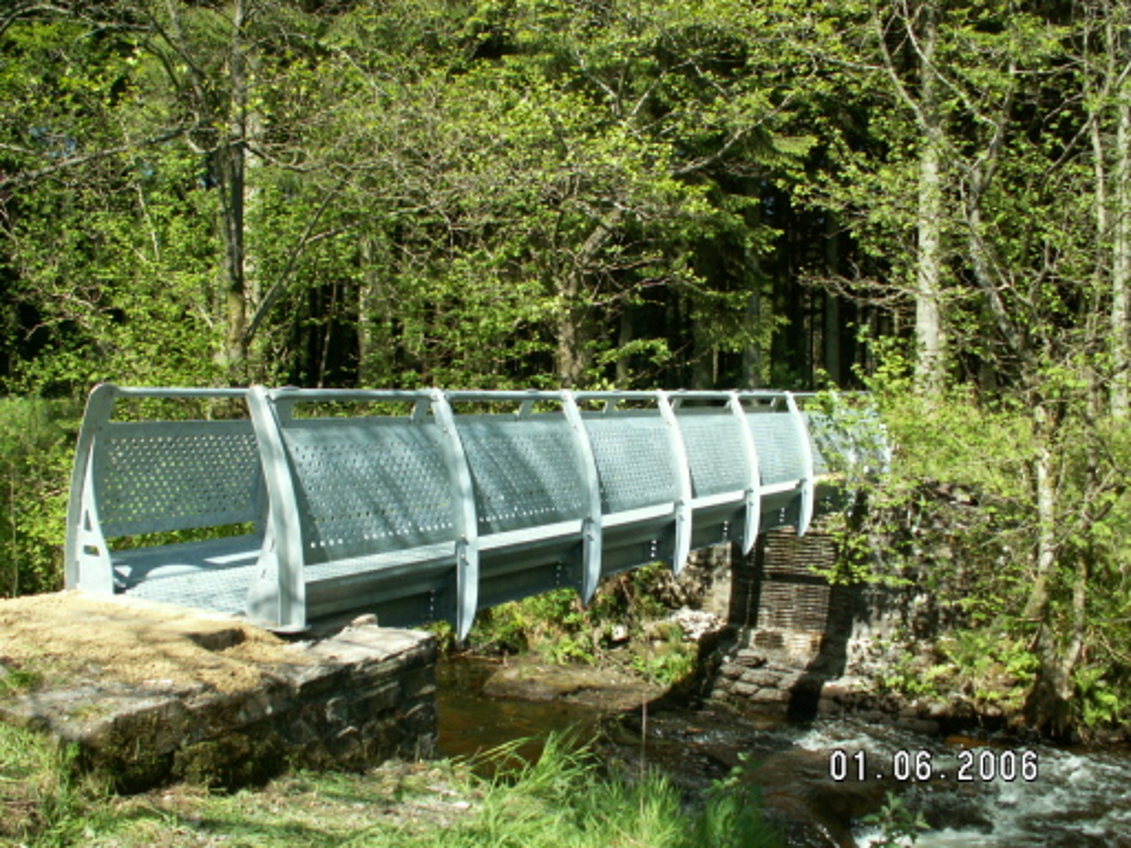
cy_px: 424
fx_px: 1144
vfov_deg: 40.7
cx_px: 566
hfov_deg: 52.6
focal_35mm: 35
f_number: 3.2
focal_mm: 5.86
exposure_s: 1/250
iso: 50
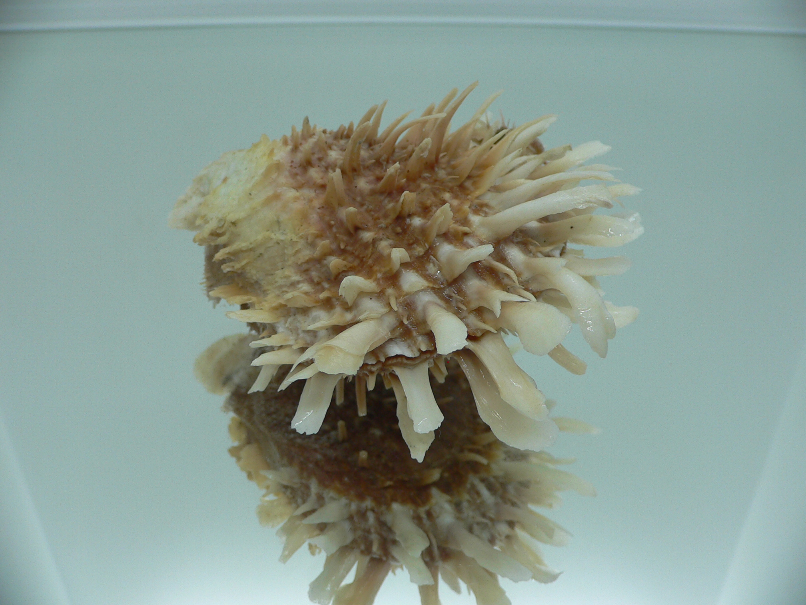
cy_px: 302
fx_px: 815
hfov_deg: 52.6
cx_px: 403
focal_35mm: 35
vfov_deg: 40.7
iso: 80
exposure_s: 1/60
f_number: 2.8
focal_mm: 4.6
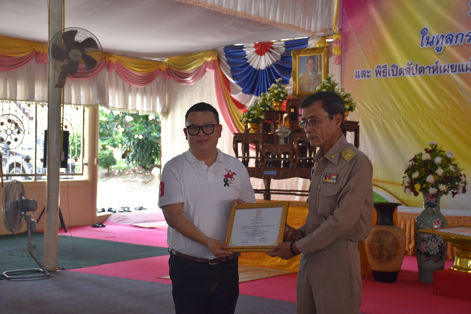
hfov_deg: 33.4
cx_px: 236
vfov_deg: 22.6
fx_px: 785
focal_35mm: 60
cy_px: 157
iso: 400
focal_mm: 40
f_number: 4.5
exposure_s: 1/80
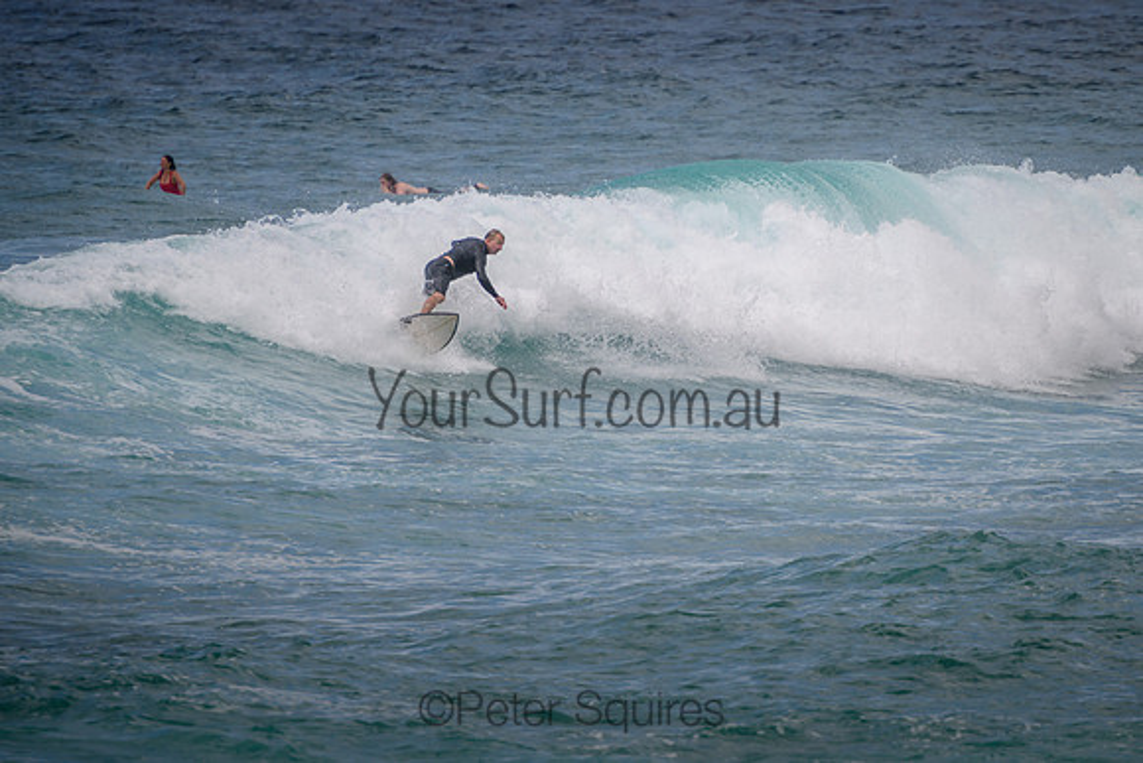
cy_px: 288
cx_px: 785
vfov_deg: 2.5
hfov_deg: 3.8
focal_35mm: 549
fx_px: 17445
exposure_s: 1/2000
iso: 200
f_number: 5.6
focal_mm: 400
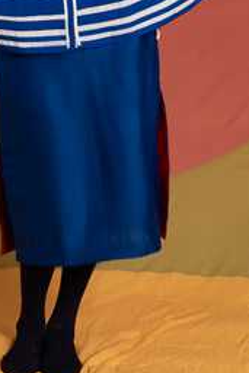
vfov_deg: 22.9
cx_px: 106
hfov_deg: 15.9
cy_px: 24
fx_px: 891
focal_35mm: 86
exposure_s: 1/250
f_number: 2.8
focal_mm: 42
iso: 1250
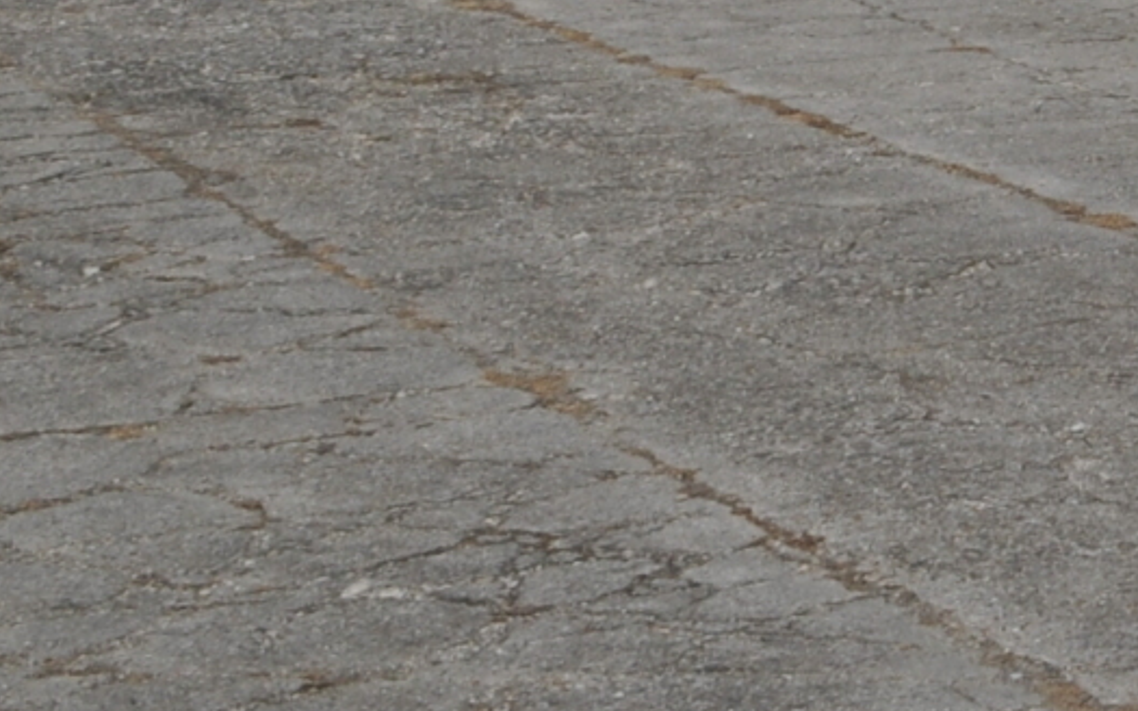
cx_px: 1940
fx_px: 4621
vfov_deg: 8.2
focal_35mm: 149
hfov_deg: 12.9
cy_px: -941
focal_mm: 20
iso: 200
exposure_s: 1/500
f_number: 11
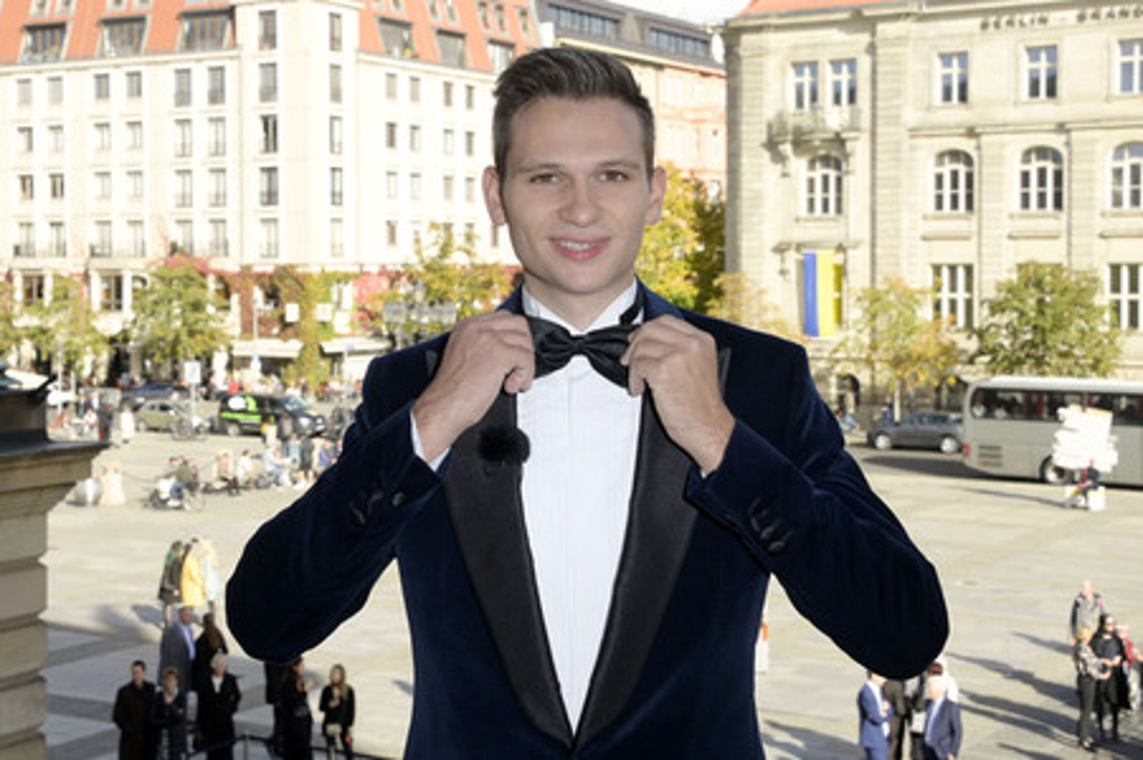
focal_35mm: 48
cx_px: 572
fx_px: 1523
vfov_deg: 28.0
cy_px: 380
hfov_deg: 41.1
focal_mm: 48
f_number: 10
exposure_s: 1/250
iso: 320
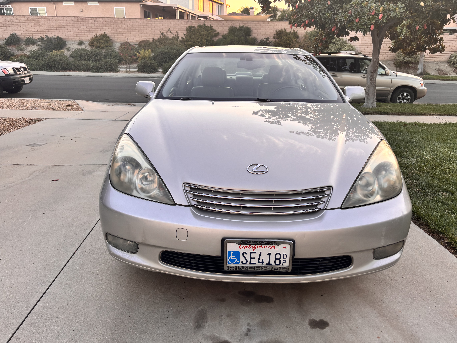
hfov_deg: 65.3
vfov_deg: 51.4
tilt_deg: -18.0
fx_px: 356
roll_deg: -0.6
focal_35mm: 27
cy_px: 170
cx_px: 233
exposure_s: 1/178
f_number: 1.6
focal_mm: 5.96
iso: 40
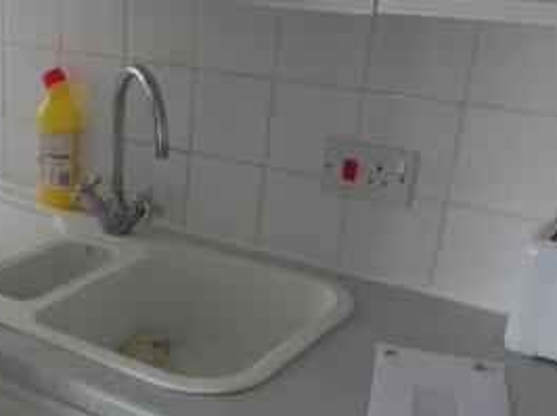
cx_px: 9
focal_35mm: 57
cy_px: 323
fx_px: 916
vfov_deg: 25.3
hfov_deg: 31.5
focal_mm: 4.6
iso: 160
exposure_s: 1/35.5
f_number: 2.8
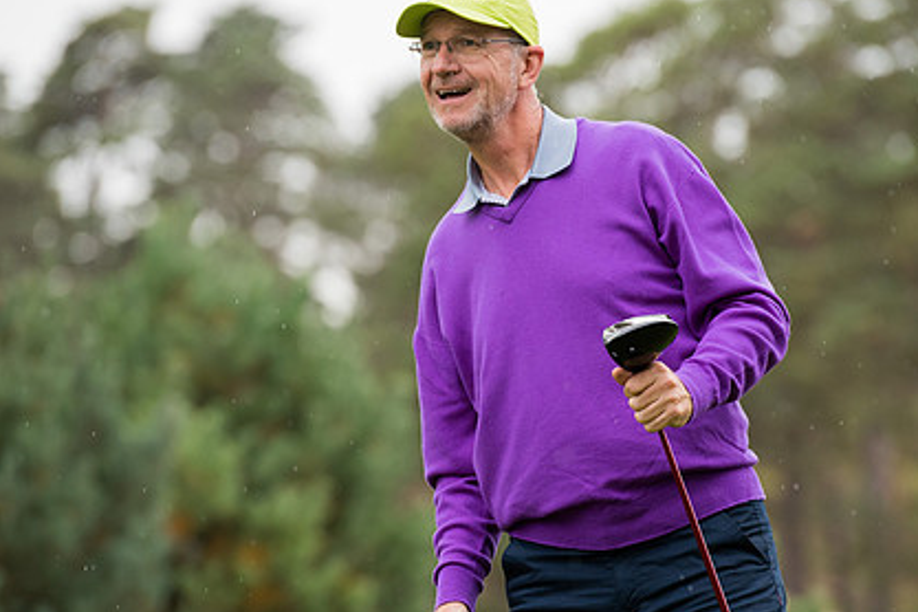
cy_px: 327
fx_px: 7088
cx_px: 495
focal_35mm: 278
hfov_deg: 7.4
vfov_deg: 4.9
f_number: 4
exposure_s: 1/1000
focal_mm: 200
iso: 1000
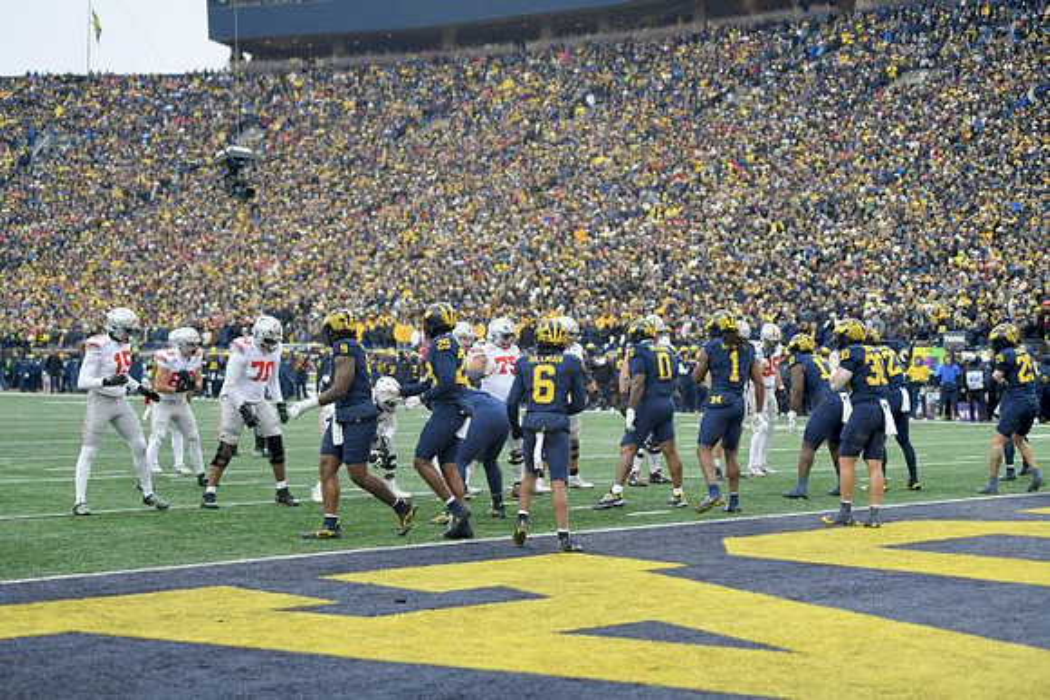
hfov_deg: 28.8
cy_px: 350
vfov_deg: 19.5
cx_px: 525
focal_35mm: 70
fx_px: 2042
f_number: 2.8
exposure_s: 1/1000
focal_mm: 70
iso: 640
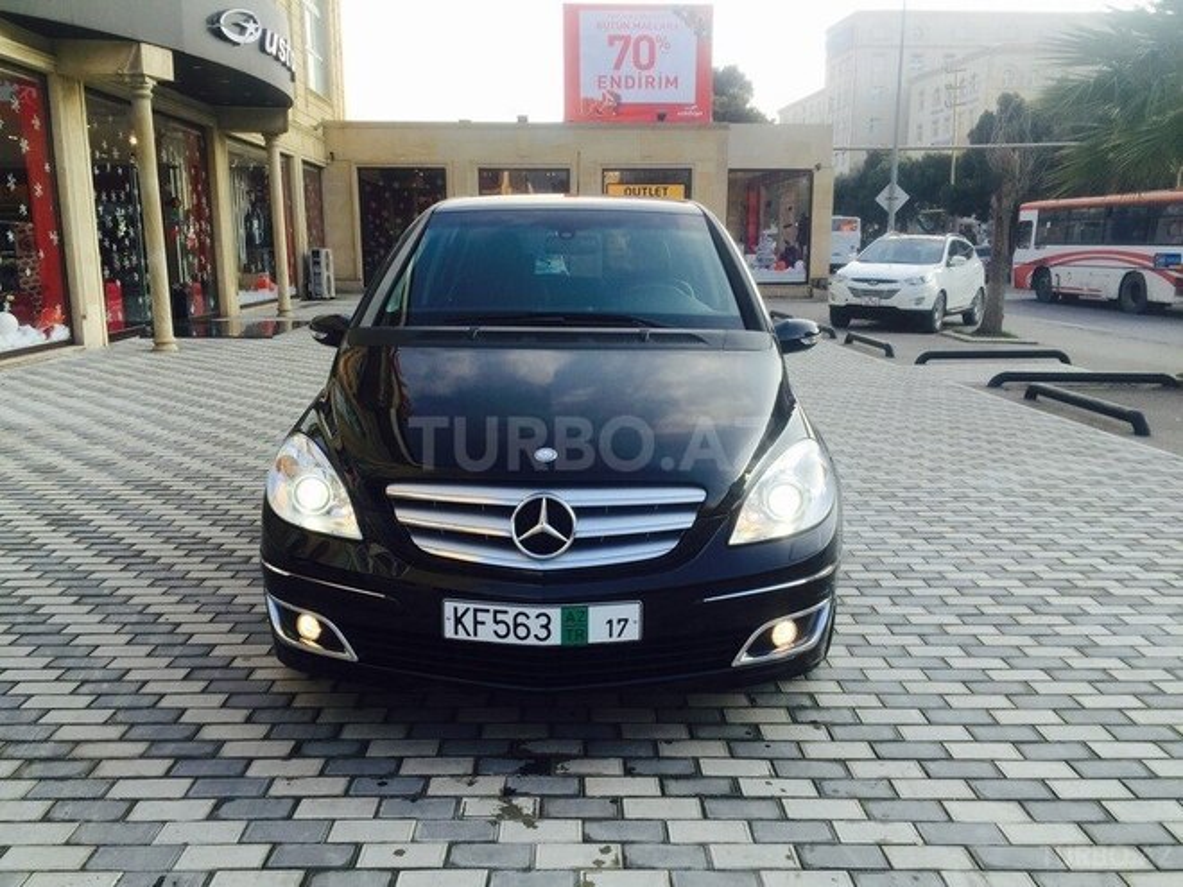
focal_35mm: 29
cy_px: 444
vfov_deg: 48.2
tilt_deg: -11.5
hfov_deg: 61.7
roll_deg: -0.2
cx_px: 592
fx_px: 991
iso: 32
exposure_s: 1/425
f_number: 2.2
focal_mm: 4.15
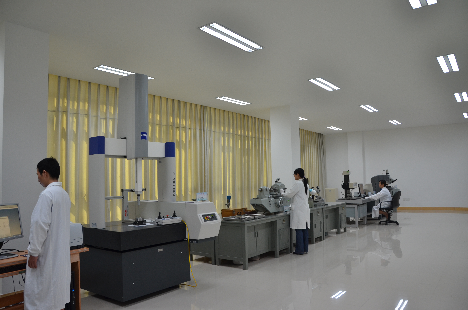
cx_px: 234
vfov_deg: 47.7
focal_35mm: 27
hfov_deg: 67.5
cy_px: 155
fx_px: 350
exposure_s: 1/60
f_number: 4
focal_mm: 18
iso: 400
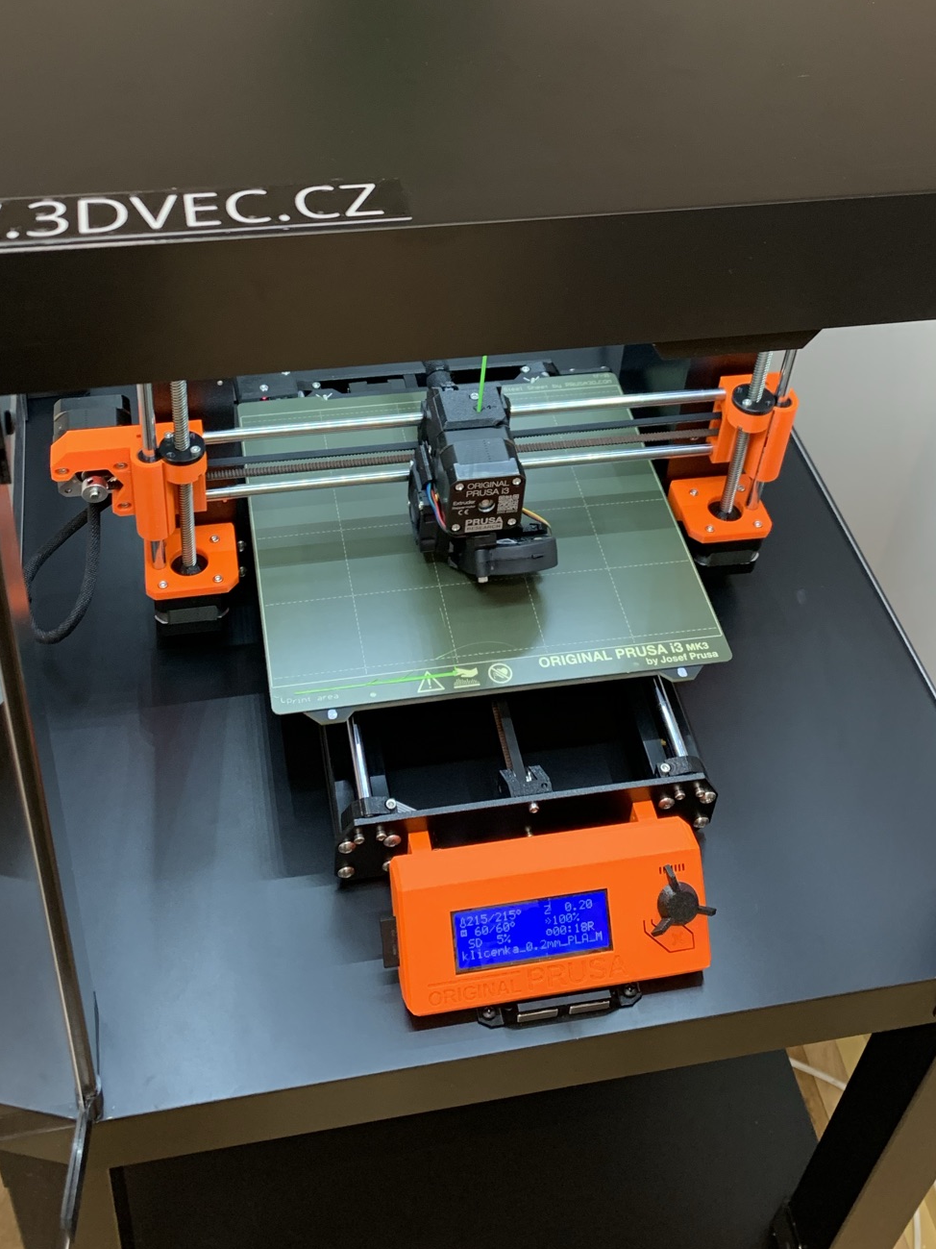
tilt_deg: -39.3
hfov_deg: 35.1
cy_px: 337
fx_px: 1478
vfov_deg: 44.5
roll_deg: -3.2
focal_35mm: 41
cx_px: 429
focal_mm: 4.25
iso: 125
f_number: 1.8
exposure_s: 1/50
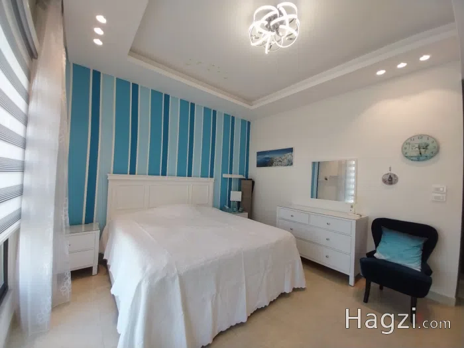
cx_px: 232
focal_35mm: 13
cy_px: 174
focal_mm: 1.3
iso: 64
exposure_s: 1/50
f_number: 2.2
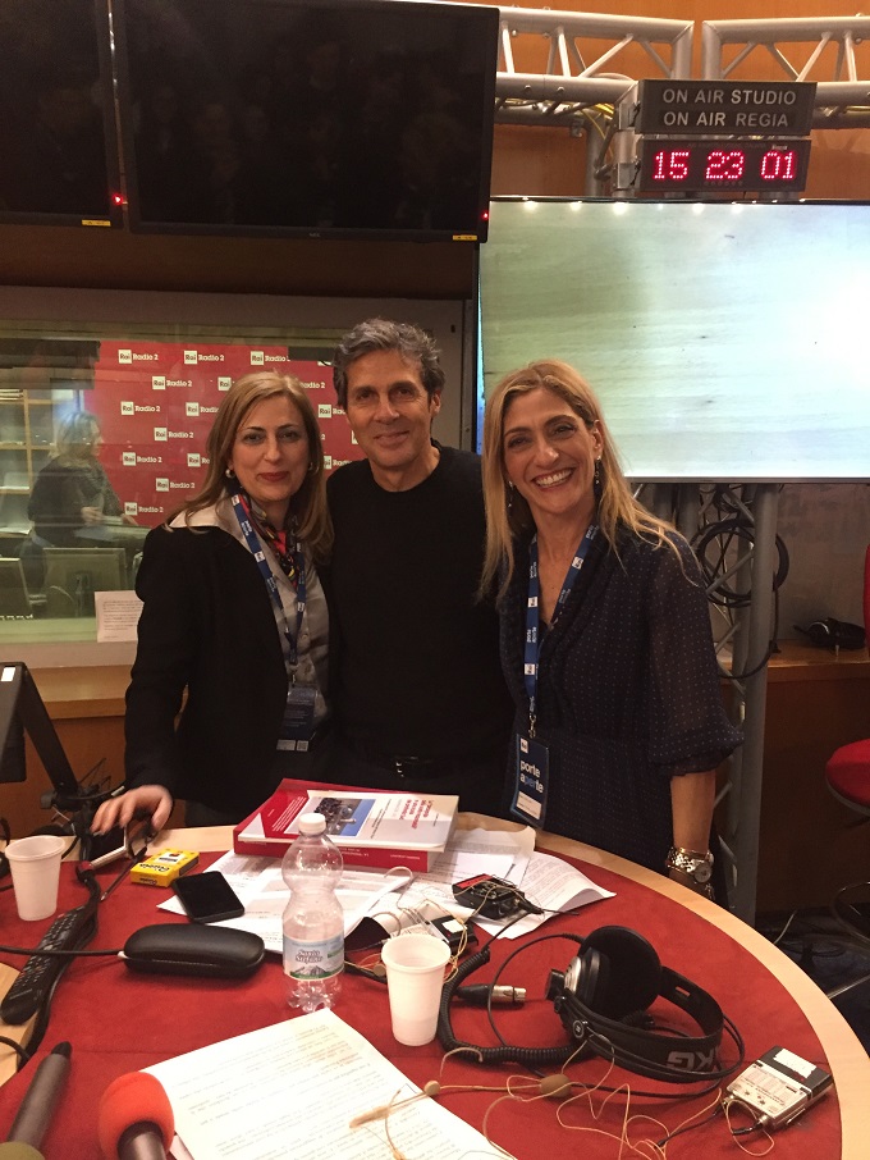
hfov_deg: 48.2
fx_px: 971
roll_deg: +0.6
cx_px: 435
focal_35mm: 29
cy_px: 580
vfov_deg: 61.6
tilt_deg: -6.5
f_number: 2.2
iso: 250
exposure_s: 1/20
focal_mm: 4.15
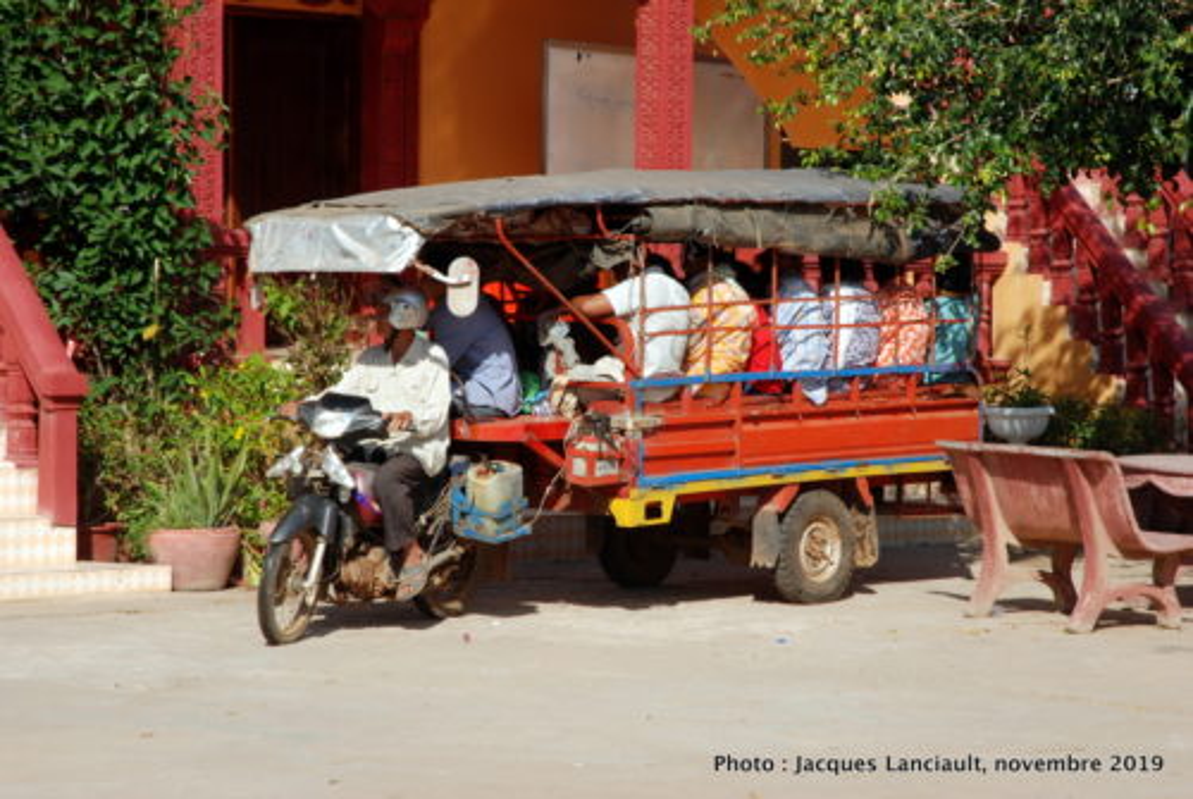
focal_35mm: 105
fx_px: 3485
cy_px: 400
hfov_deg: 19.4
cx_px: 596
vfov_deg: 13.1
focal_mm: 70
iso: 100
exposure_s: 1/60
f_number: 16
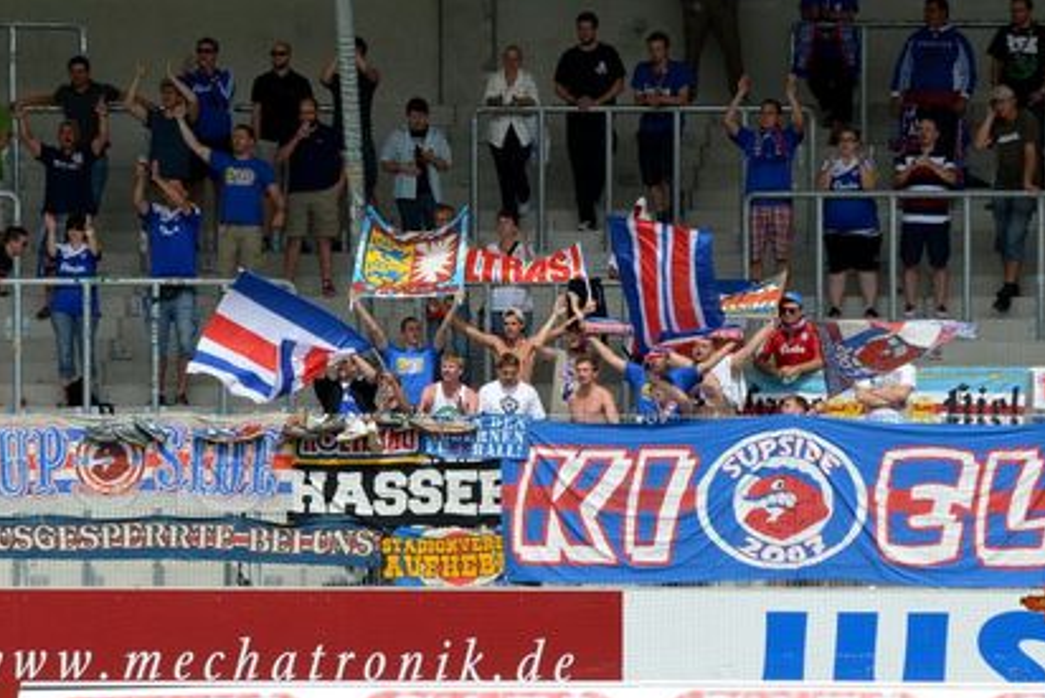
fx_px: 12050
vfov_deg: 3.3
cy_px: 358
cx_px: 591
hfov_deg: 5.0
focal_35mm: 415
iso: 400
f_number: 7.1
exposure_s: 1/1600
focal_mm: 200
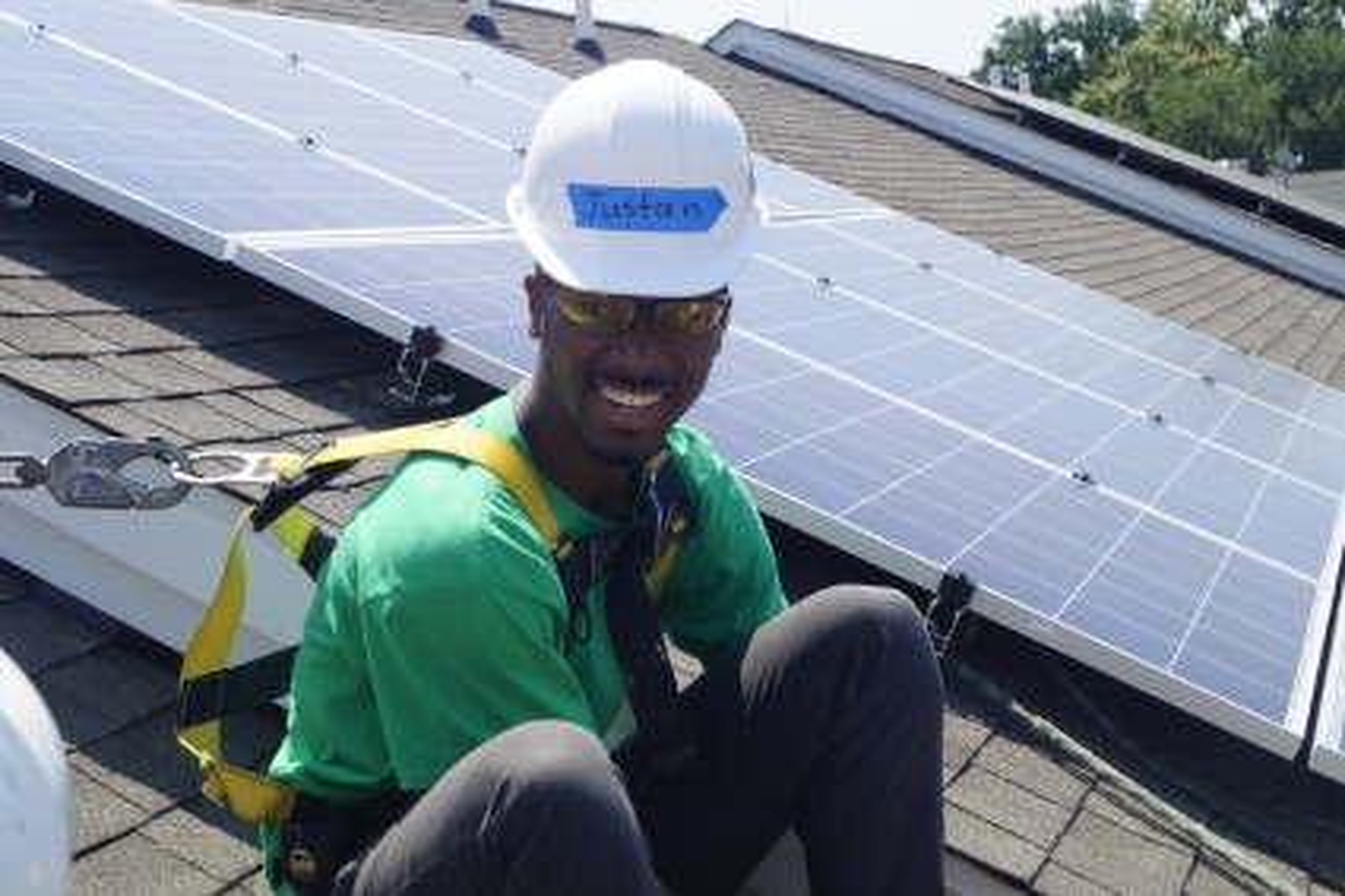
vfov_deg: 25.7
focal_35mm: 52
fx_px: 1961
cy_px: 448
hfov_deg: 37.9
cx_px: 672
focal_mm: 35
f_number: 10
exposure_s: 1/125
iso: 100
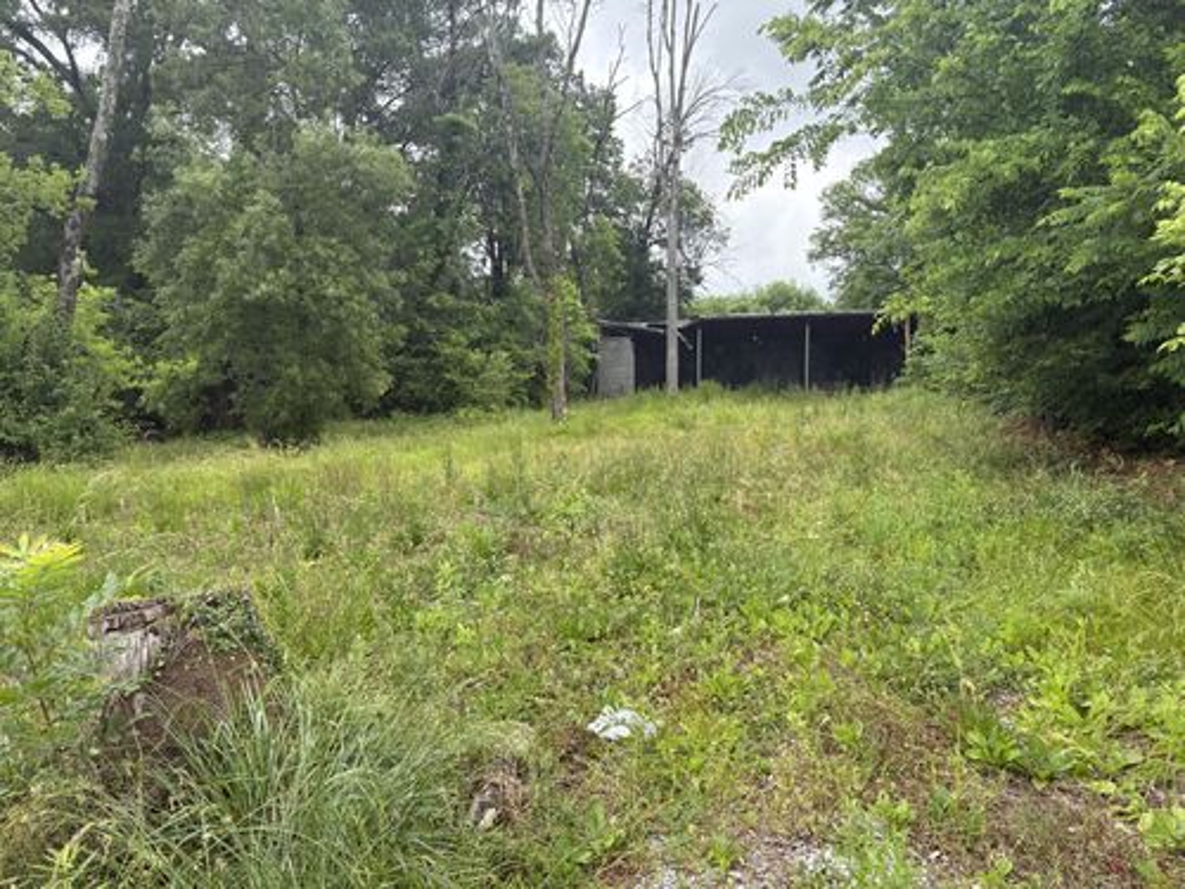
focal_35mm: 26
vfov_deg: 53.1
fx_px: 890
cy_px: 444
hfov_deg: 67.3
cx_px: 592
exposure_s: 1/1155
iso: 64
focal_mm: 5.96
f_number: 1.6
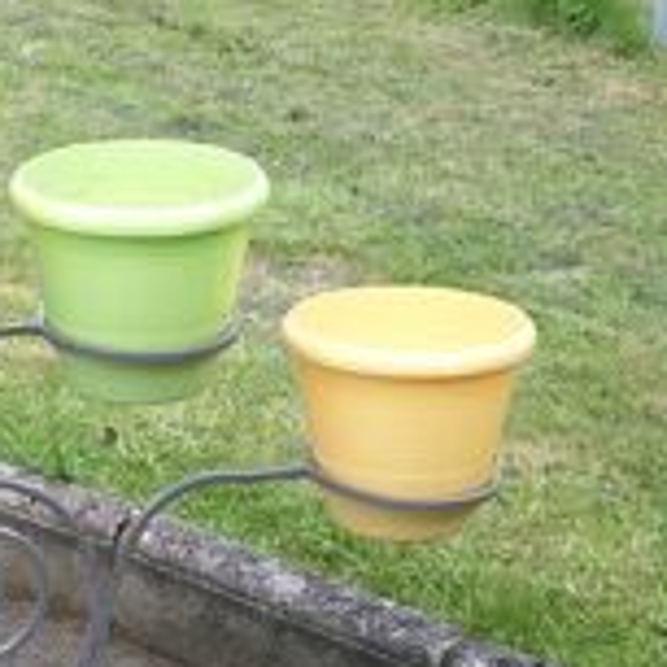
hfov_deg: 16.8
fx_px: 2115
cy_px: 362
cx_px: -235
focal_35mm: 97
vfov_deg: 17.9
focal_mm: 5.8
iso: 80
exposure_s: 1/305
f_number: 2.8
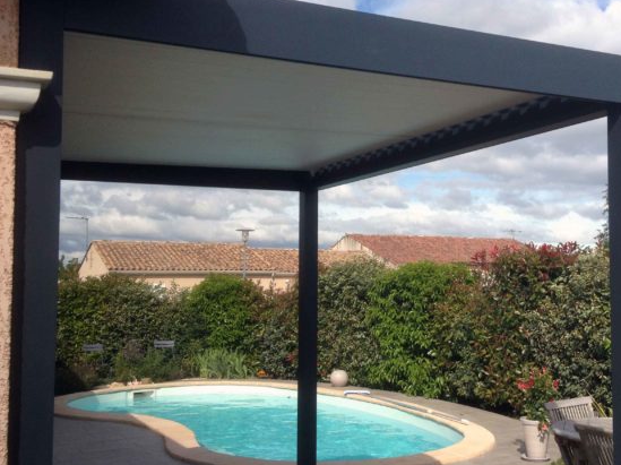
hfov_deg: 38.8
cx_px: 362
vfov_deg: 29.6
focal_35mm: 49
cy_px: 240
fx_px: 878
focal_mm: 4.28
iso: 50
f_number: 2.4
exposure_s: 1/1346
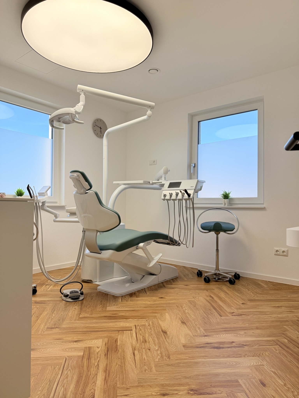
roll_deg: -0.9
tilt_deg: +2.0
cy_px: 199
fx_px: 276
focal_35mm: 24
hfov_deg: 56.8
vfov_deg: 71.6
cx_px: 150
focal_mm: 6.76
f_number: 1.78
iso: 100
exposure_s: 1/888
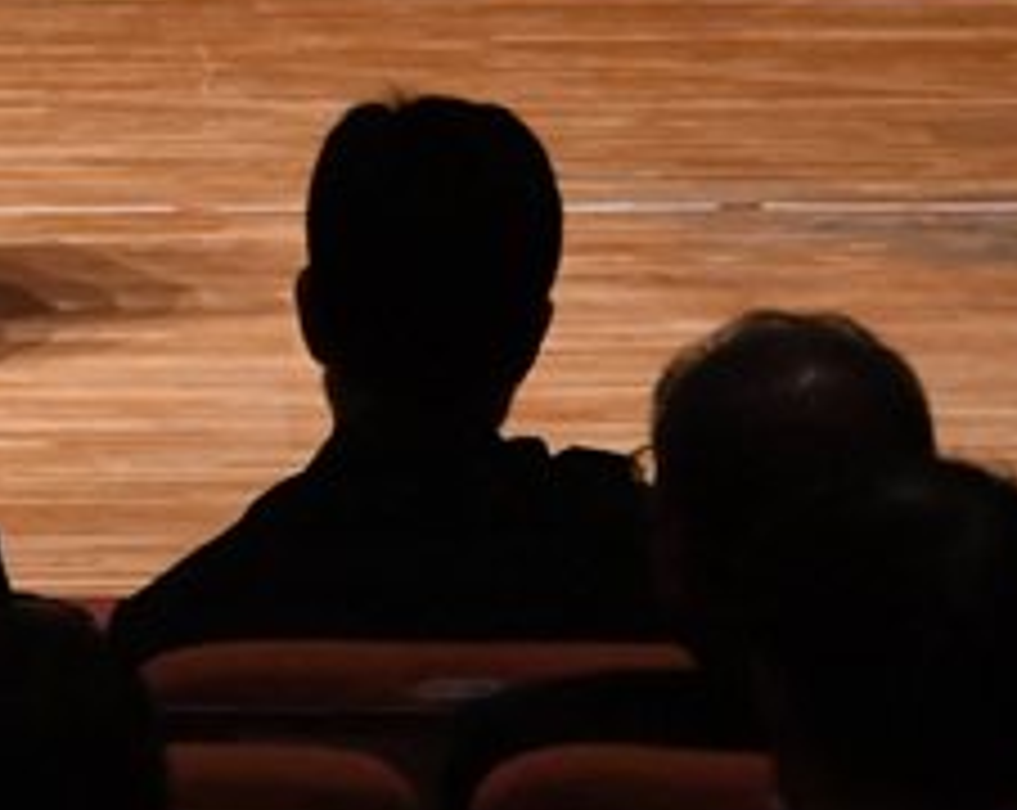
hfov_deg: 2.4
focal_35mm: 822
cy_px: -261
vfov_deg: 1.9
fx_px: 24699
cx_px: -430
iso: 10000
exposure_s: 1/400
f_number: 5.6
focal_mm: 170
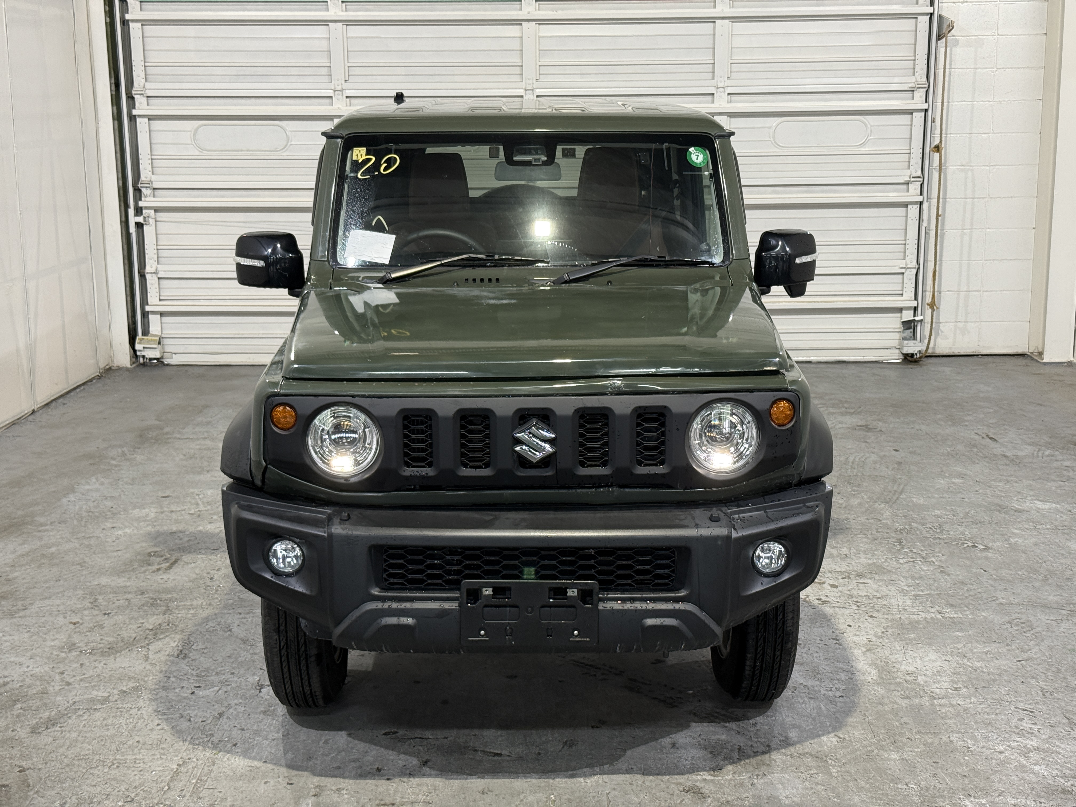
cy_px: 404
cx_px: 538
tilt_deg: -11.0
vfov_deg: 30.3
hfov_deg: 39.7
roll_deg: +0.6
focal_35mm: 48
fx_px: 1492
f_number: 1.78
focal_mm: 6.76
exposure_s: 1/60
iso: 160
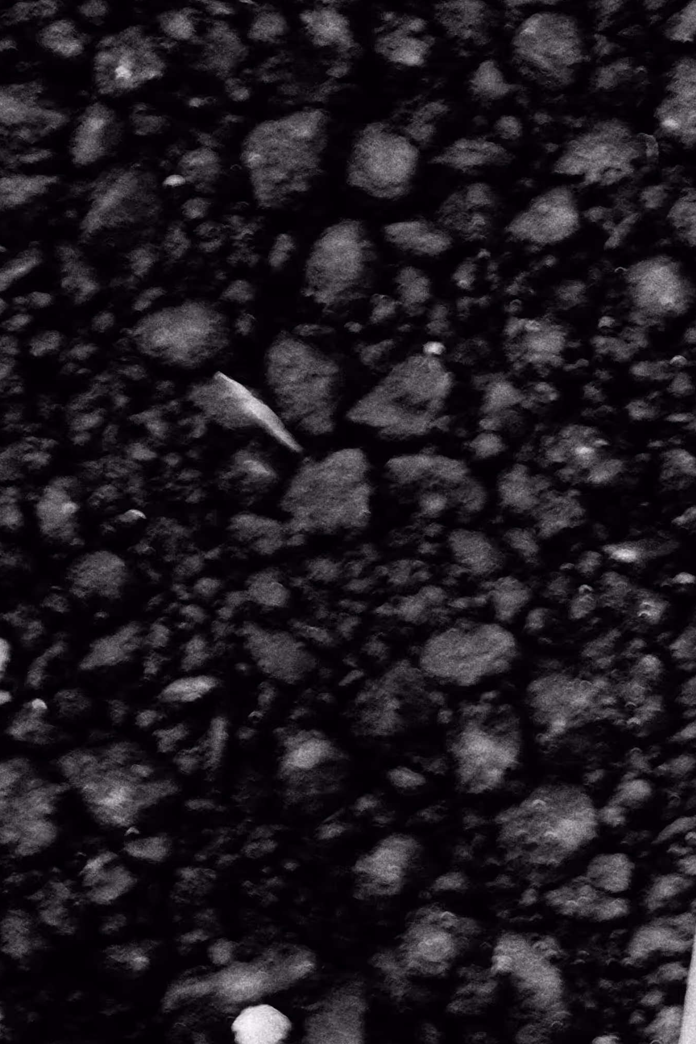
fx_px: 3682
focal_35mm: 127
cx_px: 777
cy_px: 1230
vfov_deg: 15.6
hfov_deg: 10.7
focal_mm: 27
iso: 2500
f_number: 16
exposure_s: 1/25
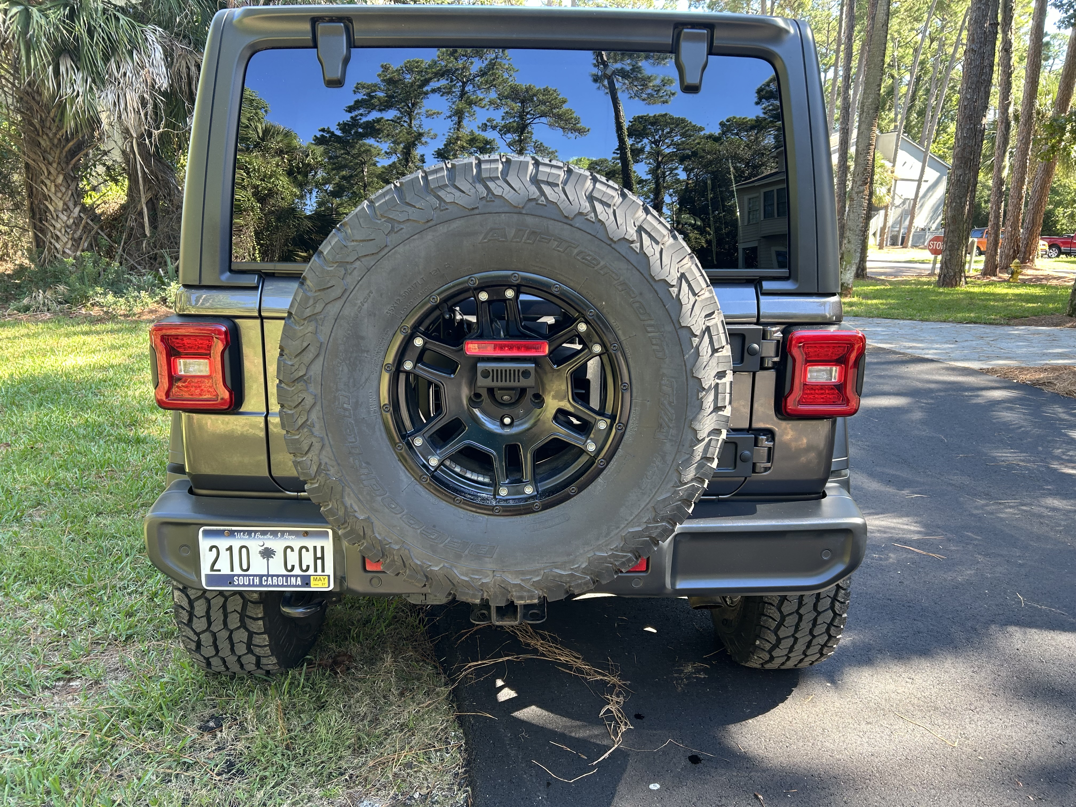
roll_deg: -1.3
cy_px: 404
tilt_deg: -14.2
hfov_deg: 67.3
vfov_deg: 53.1
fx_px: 808
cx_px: 538
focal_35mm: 26
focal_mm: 5.7
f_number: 1.5
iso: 64
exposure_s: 1/121
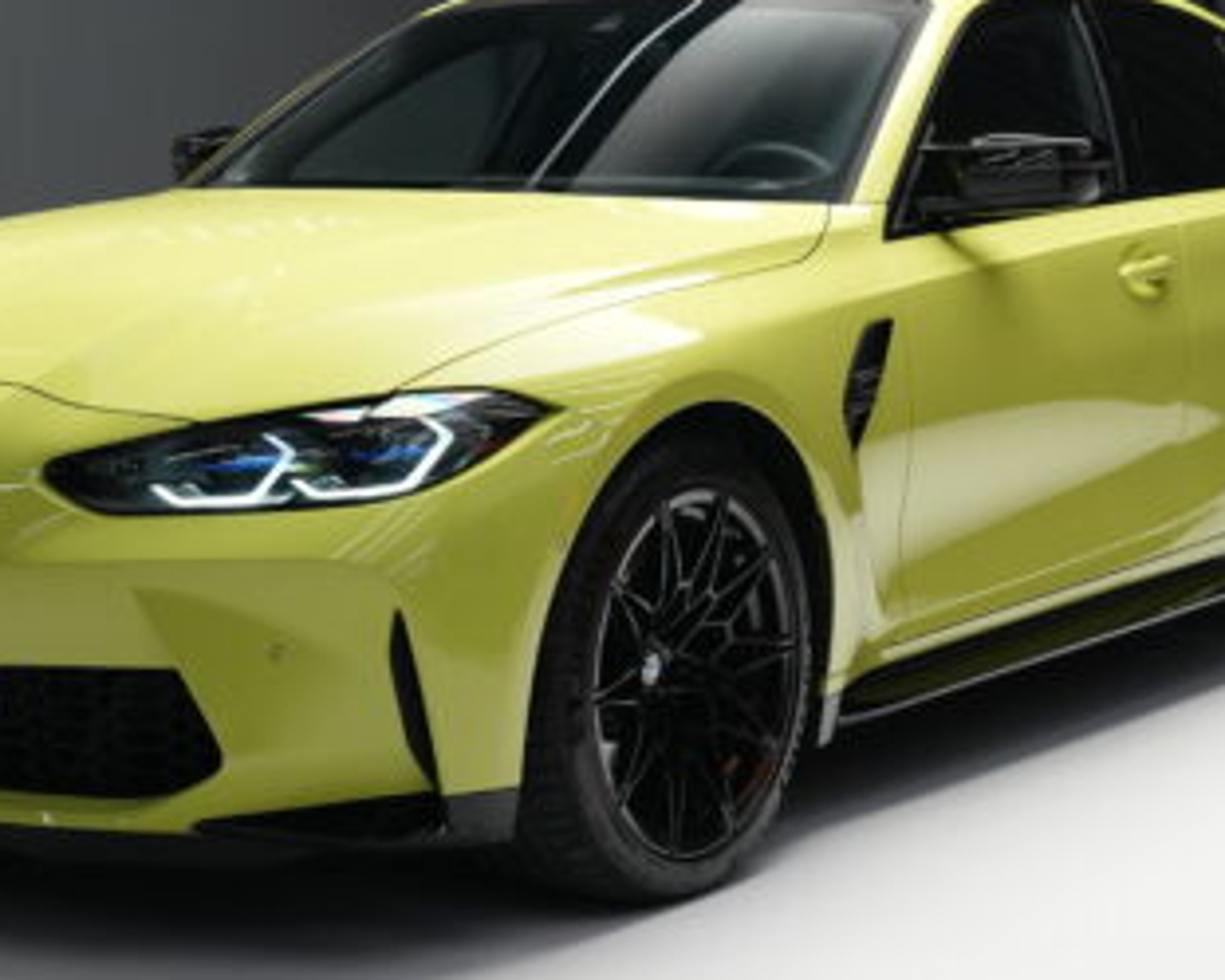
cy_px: 401
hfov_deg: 23.5
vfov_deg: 18.9
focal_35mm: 81
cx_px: 548
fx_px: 2938
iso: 1250
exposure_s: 1/40
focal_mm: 35
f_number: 4
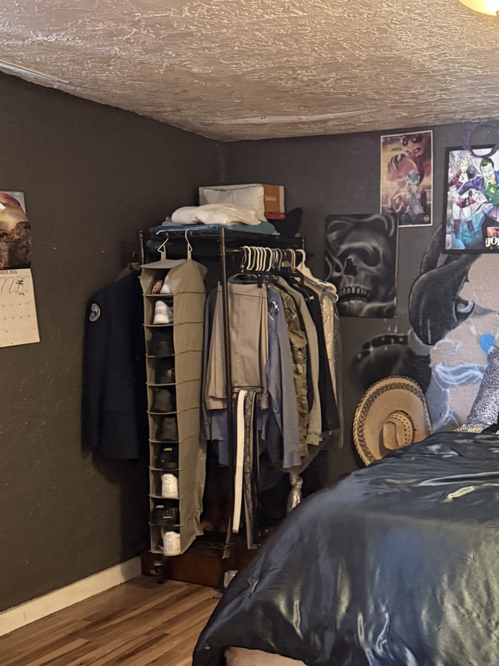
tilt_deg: -10.4
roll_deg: -0.5
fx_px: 865
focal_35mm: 45
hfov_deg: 32.0
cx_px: 314
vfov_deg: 41.6
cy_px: 440
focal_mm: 6.76
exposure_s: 1/30
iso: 800
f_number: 1.78
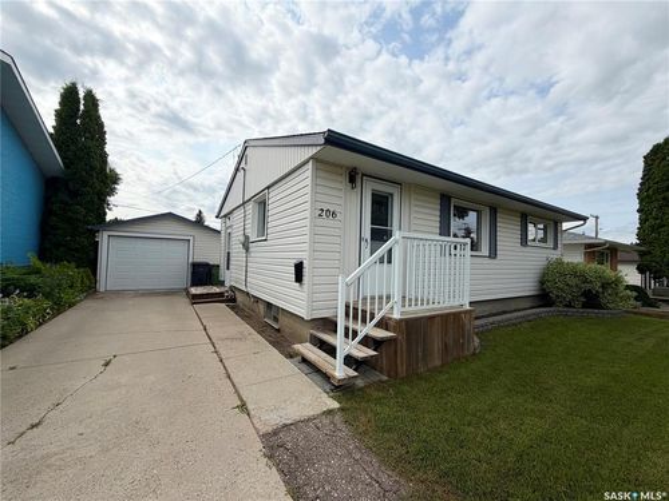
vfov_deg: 85.7
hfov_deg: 102.1
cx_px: 334
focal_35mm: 14
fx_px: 271
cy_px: 250
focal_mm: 2.22
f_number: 2.2
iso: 20
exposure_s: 1/1285
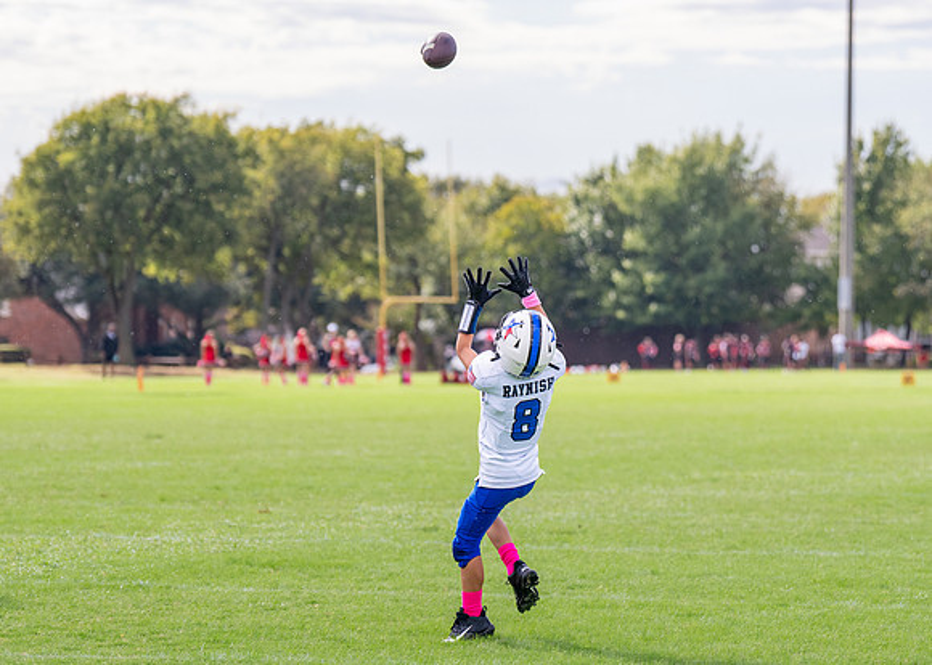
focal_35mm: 168
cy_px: 427
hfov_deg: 12.0
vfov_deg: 8.6
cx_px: 461
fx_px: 4445
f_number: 2.8
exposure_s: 1/3200
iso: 400
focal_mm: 105
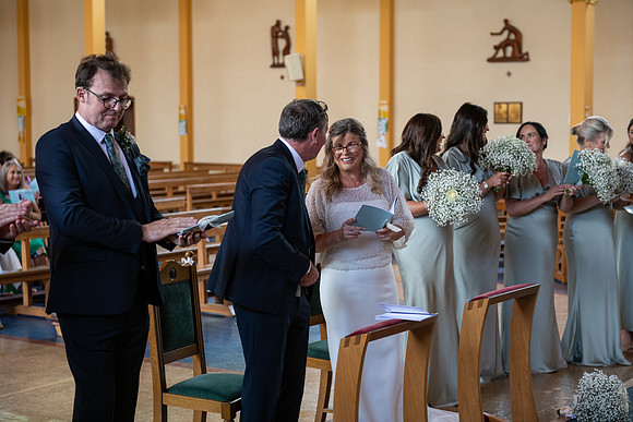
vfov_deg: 19.5
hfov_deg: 28.8
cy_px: 211
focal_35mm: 70
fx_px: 1231
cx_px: 316
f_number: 3.5
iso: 640
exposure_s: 1/160
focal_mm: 70
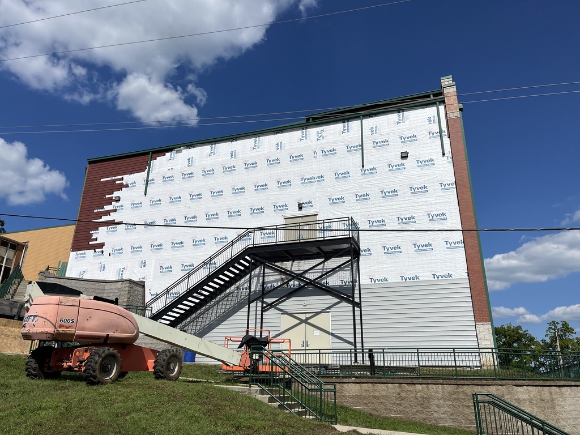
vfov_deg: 53.1
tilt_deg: +21.4
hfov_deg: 67.3
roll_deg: -0.3
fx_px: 436
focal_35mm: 26
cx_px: 290
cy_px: 218
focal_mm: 5.1
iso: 50
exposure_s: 1/13333
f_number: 1.6
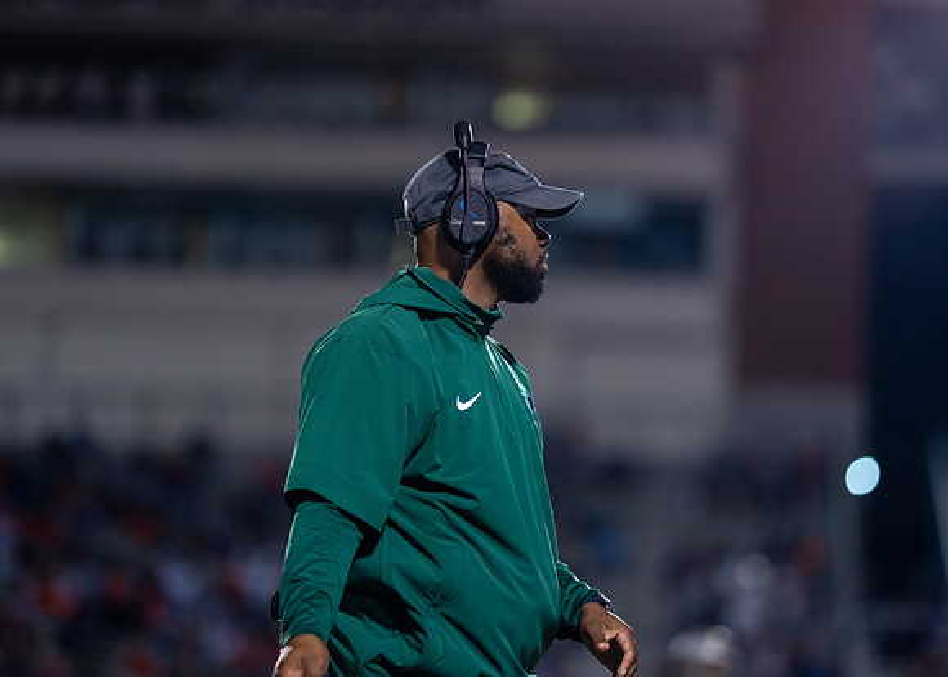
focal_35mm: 156
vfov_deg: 9.2
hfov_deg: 12.9
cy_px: 308
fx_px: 4193
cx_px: 556
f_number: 1.8
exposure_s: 1/1000
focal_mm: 135
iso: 1250
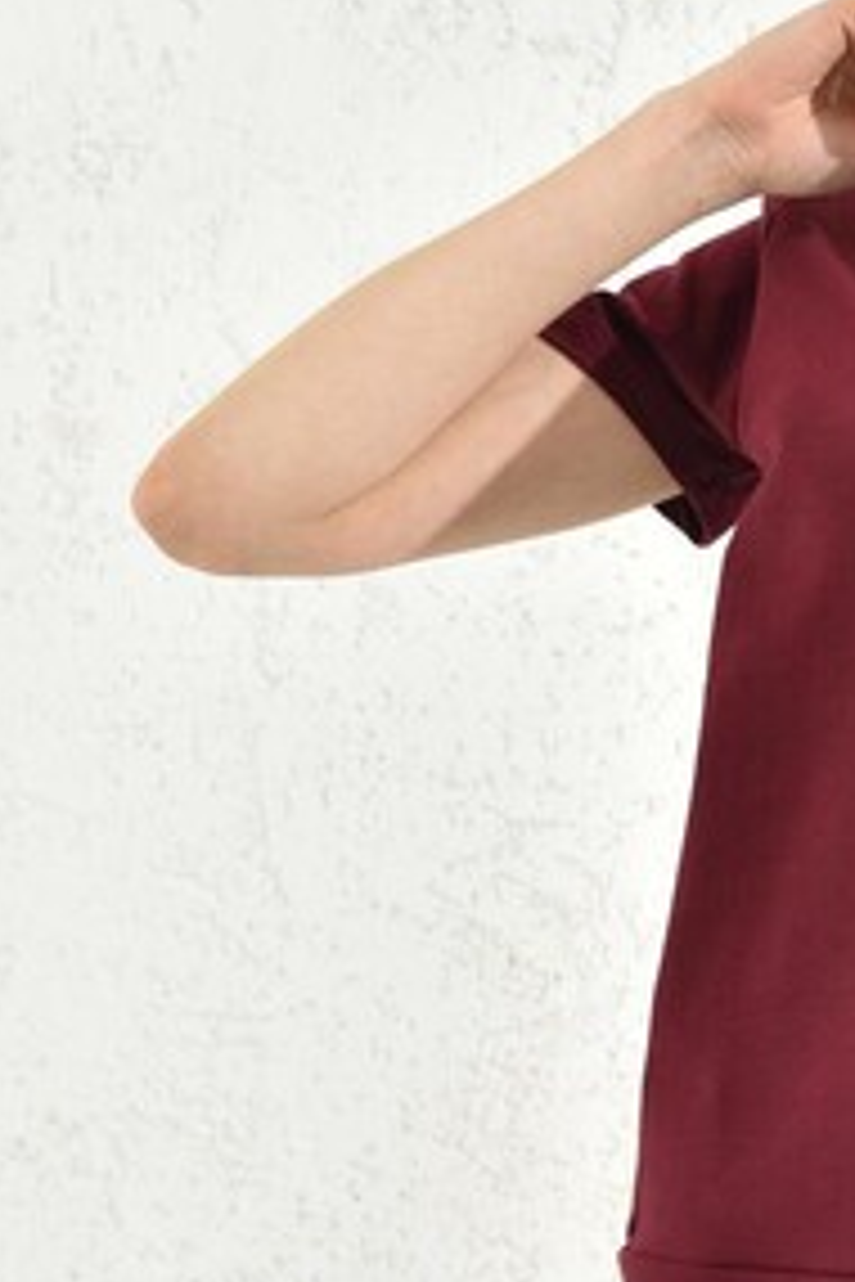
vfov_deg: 22.1
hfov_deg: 14.4
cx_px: 1017
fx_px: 3277
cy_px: 688
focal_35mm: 92
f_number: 7.1
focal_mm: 35
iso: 100
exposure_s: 1/160
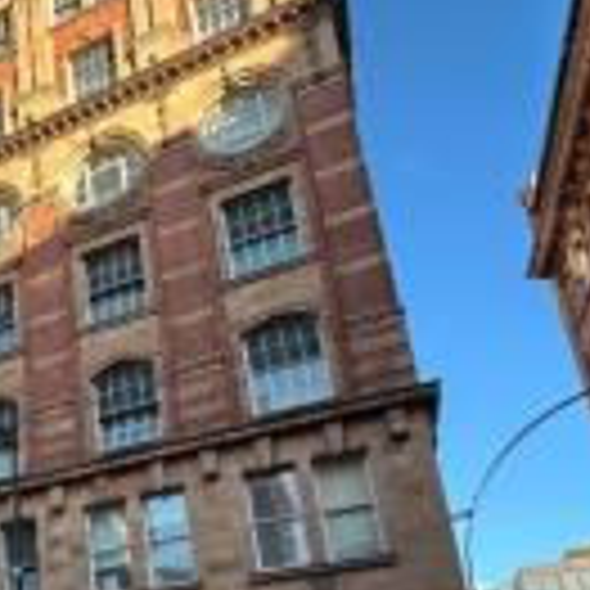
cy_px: 561
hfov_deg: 35.2
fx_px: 771
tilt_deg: +18.4
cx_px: -74
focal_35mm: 40
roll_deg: -0.2
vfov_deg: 38.2
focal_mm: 2.22
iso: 40
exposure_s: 1/291
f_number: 2.2
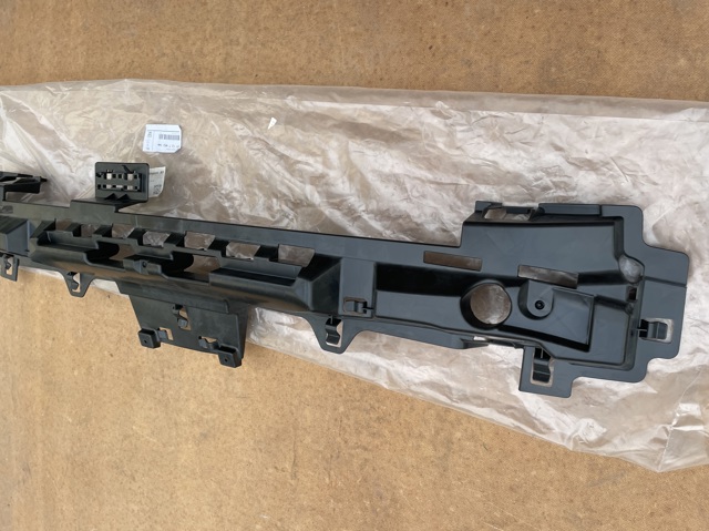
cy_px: 266
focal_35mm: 26
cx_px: 354
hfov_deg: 67.3
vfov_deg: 53.0
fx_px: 532
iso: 32
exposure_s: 1/121
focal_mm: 4.2
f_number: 1.6
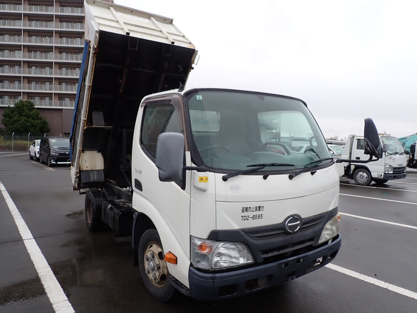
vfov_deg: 54.9
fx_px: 301
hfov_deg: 69.4
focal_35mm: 25
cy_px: 156
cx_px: 208
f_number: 2.8
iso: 100
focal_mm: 4.5
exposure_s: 1/125
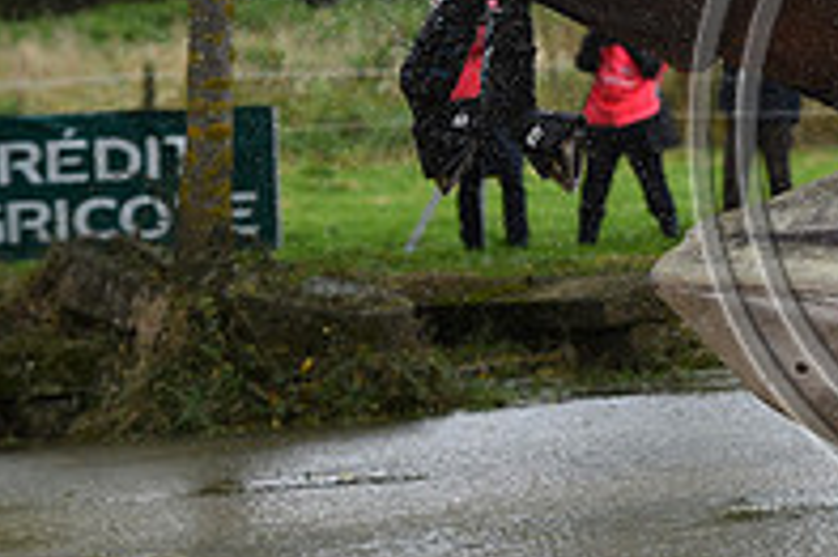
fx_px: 7652
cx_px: 1080
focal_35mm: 329
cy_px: 77
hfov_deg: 6.2
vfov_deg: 4.2
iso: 900
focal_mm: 112
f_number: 4.5
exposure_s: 1/1250
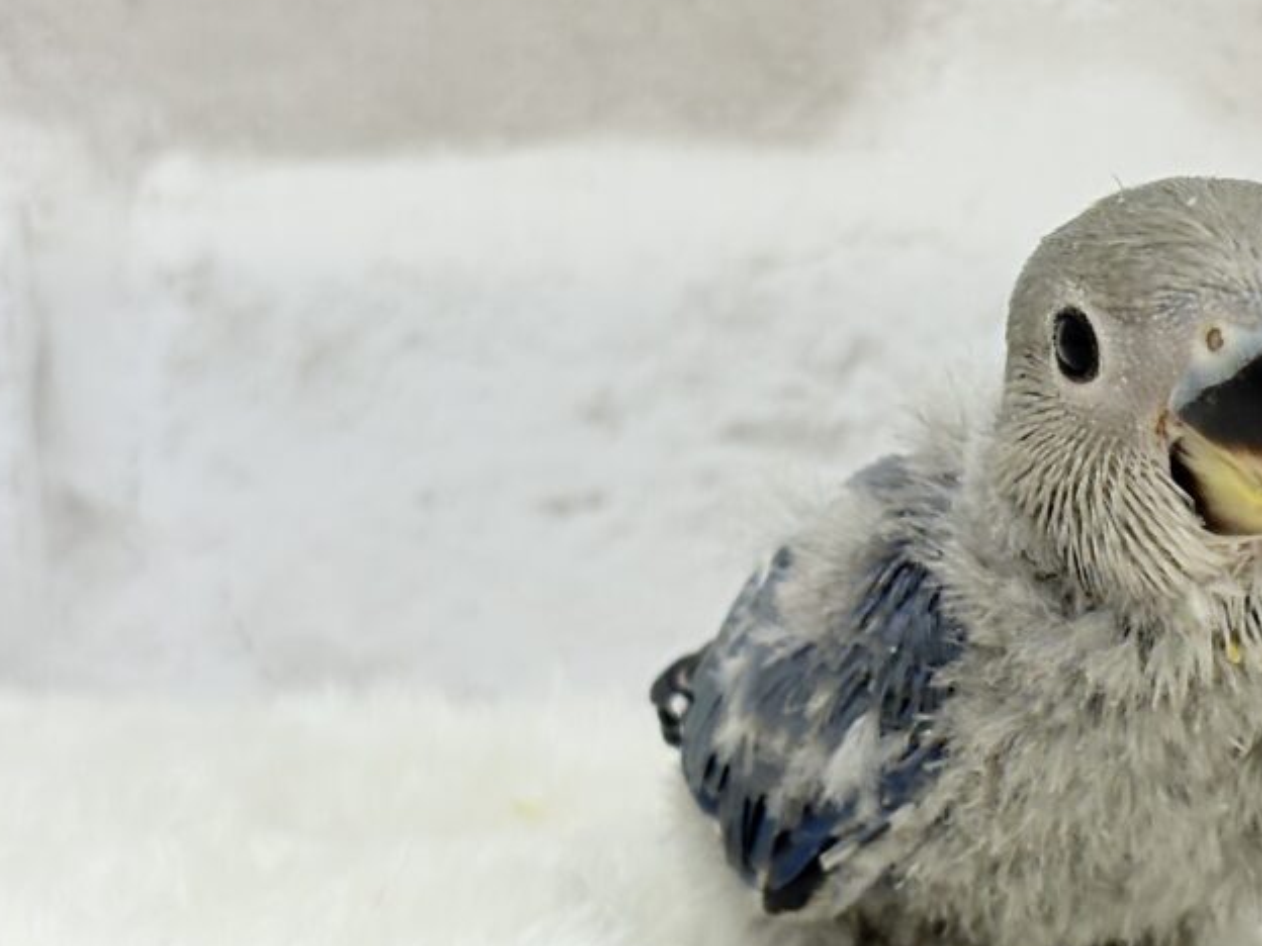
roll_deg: +1.0
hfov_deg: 19.3
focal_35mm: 100
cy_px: 586
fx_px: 3646
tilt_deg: -7.6
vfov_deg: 14.8
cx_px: 1157
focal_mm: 5.96
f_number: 1.6
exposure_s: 1/100
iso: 80
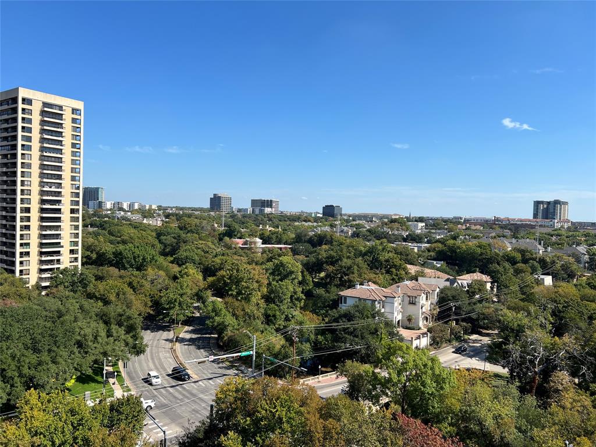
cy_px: 224
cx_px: 298
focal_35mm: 26
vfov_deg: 53.1
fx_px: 448
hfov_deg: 67.3
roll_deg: -2.0
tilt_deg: -2.7
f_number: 1.5
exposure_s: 1/4274
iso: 50
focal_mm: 5.7
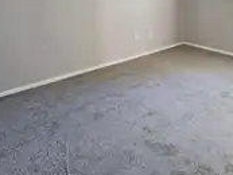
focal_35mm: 30
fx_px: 202
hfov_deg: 57.5
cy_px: 20
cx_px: 168
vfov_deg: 43.2
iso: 200
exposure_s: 1/60.2
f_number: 2.2
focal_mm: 2.2
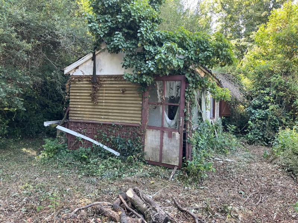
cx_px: 149
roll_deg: -1.7
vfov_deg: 53.1
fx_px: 224
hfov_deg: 67.3
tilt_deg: -2.1
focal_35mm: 26
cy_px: 112
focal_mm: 5.1
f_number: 1.6
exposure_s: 1/122
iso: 50
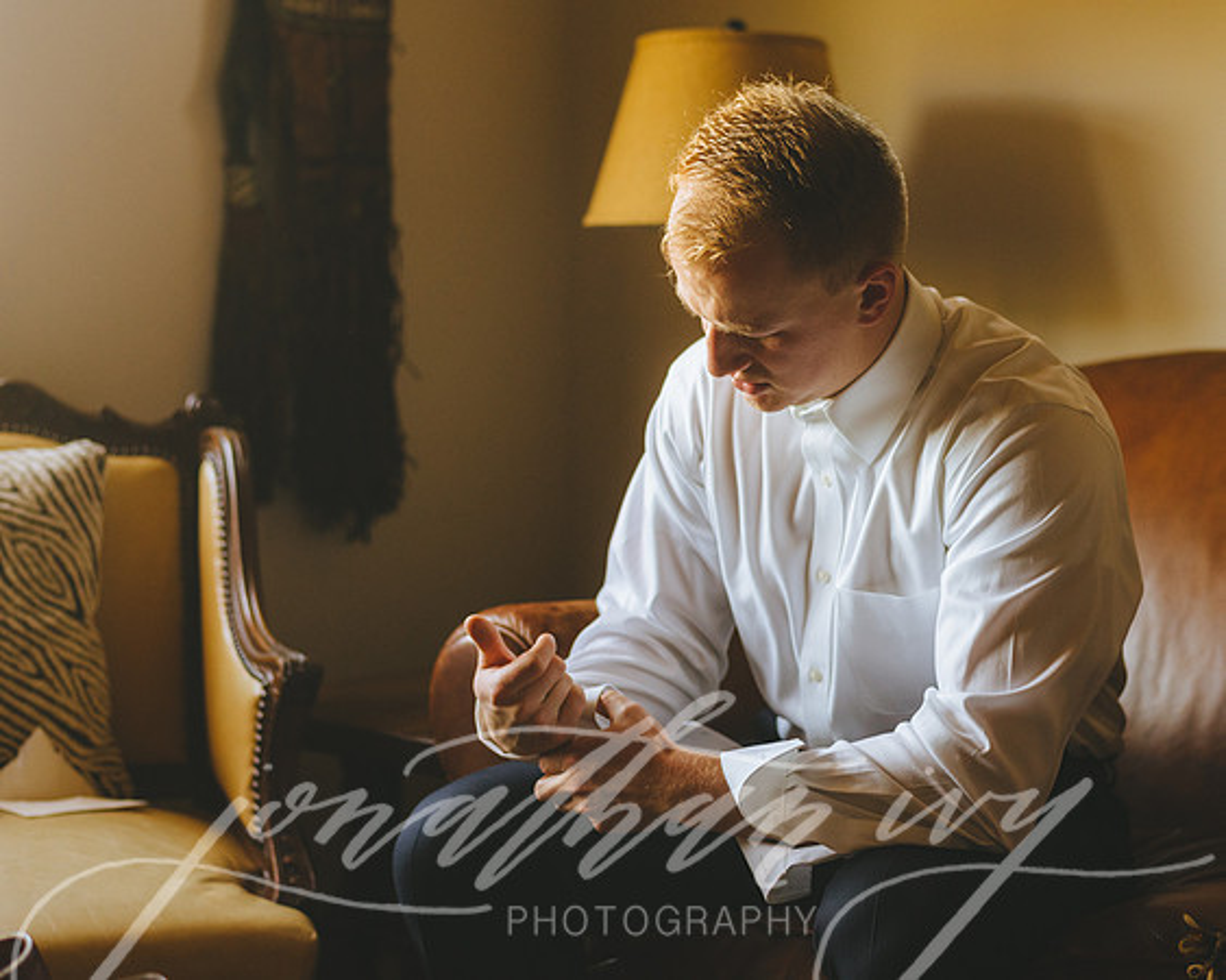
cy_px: 467
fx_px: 2135
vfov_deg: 25.8
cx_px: 670
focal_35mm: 59
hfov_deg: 32.0
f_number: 2.8
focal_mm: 50
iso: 1600
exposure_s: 1/250
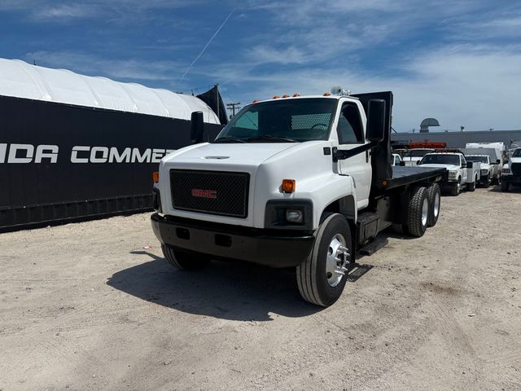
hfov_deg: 71.6
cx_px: 260
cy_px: 196
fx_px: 361
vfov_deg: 56.8
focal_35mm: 24
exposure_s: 1/10309
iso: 80
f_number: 1.78
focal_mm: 6.76
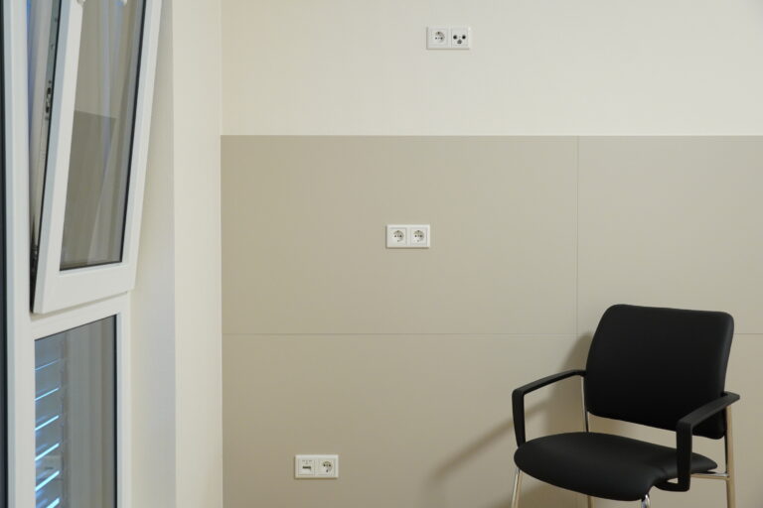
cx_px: 382
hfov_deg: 47.9
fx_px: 858
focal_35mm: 40
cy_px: 254
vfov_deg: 33.0
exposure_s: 1/50
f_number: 4.5
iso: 1250
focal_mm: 27
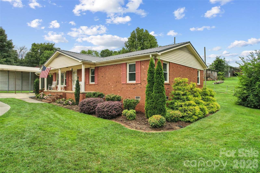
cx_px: 130
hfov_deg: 78.6
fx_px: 159
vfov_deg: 57.2
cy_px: 86
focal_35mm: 22
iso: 100
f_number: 2.8
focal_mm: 8.4
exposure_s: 1/160
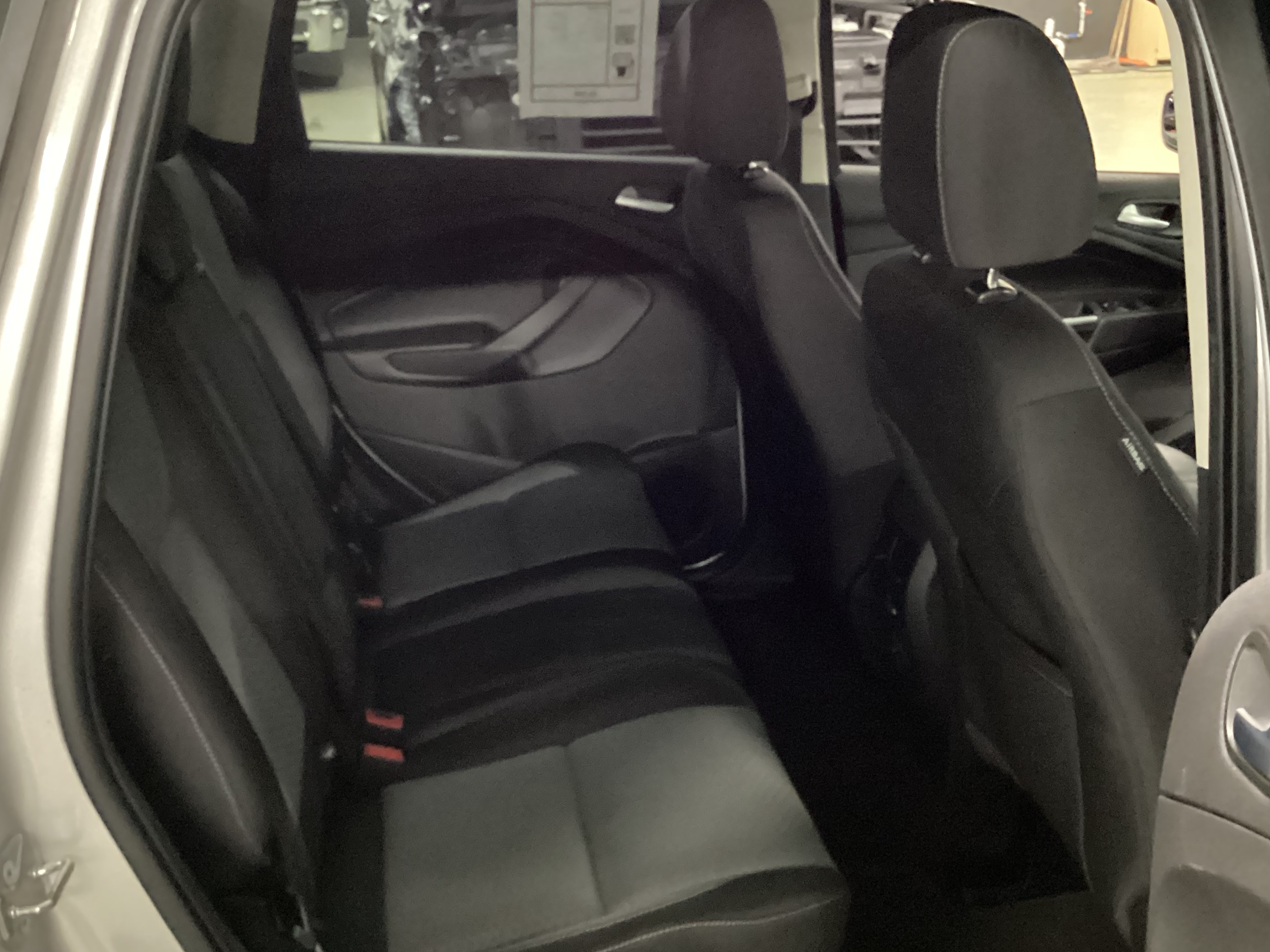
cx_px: 665
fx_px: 1394
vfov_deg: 37.7
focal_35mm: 38
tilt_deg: -22.9
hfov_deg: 49.0
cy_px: 481
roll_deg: +0.3
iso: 800
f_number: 2.4
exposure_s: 1/15
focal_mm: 3.3
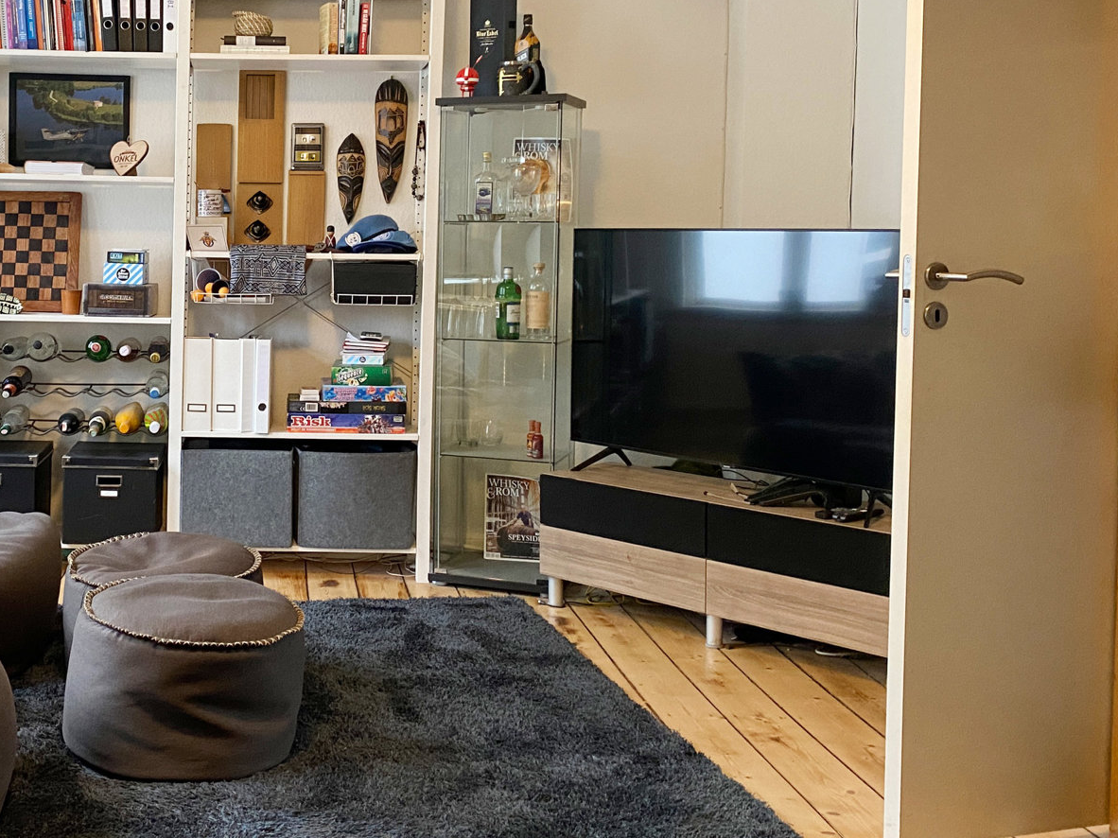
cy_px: 314
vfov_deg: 32.7
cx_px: 254
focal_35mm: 44
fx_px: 1421
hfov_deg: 41.4
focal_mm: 4.25
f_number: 1.8
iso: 320
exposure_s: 1/50
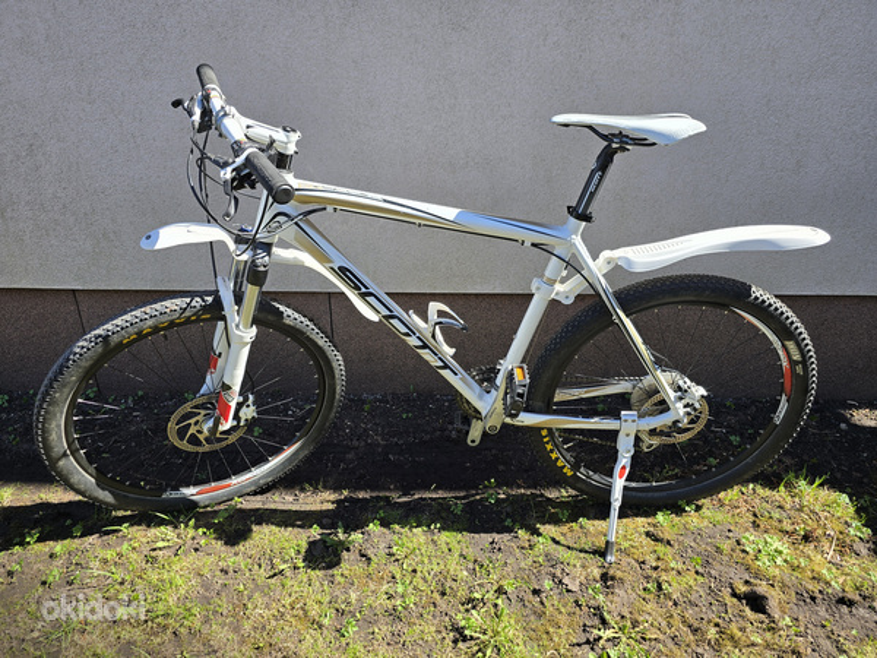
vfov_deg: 58.9
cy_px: 329
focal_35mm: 23
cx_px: 438
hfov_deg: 73.9
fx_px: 583
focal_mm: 6.3
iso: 12
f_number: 1.7
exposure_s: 1/366
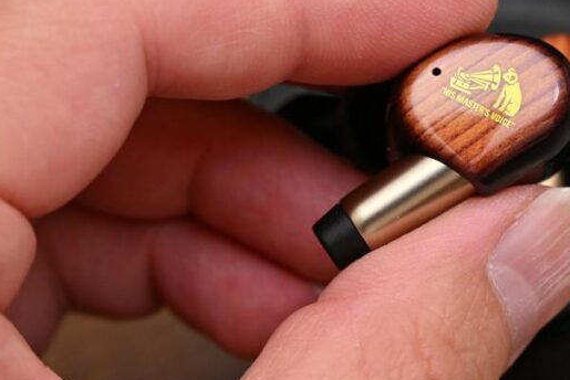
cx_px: 507
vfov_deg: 8.9
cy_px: 99
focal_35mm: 155
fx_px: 2455
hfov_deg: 13.1
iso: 400
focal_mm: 52
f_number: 8
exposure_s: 1/200
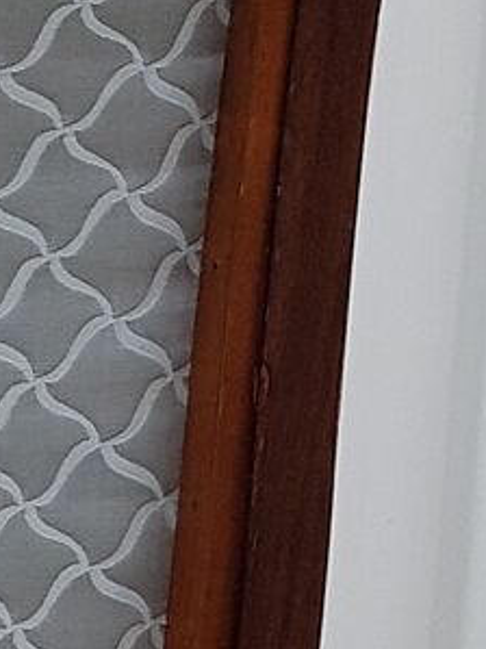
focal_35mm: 174
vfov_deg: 11.3
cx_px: -1328
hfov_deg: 6.9
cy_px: 577
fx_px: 3260
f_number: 1.7
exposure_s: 1/992
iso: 40
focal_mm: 4.2
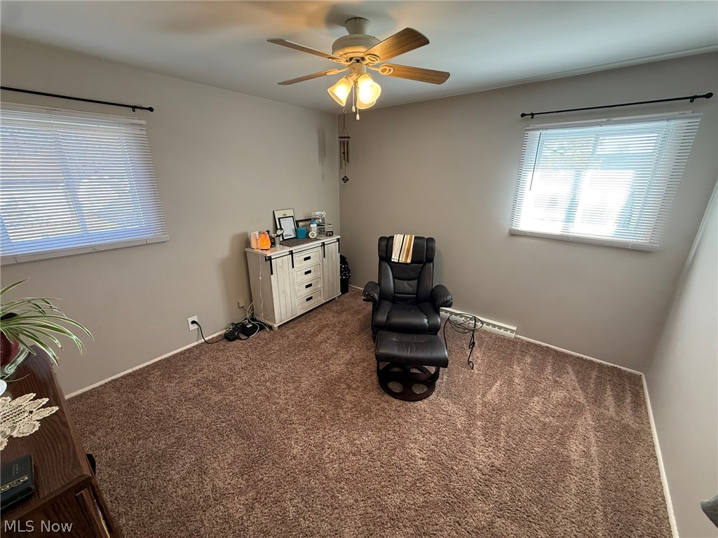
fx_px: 290
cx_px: 359
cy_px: 269
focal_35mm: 14
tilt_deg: -17.9
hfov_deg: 102.1
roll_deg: -0.1
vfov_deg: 85.7
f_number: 2.2
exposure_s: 1/60
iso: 200
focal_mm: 2.22
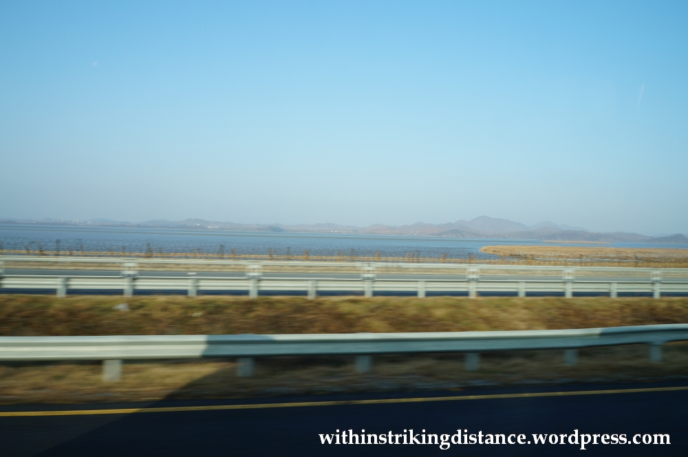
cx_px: 344
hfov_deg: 67.4
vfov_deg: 47.8
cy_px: 228
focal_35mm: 27
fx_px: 515
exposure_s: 1/125
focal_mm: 18
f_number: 13
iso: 200
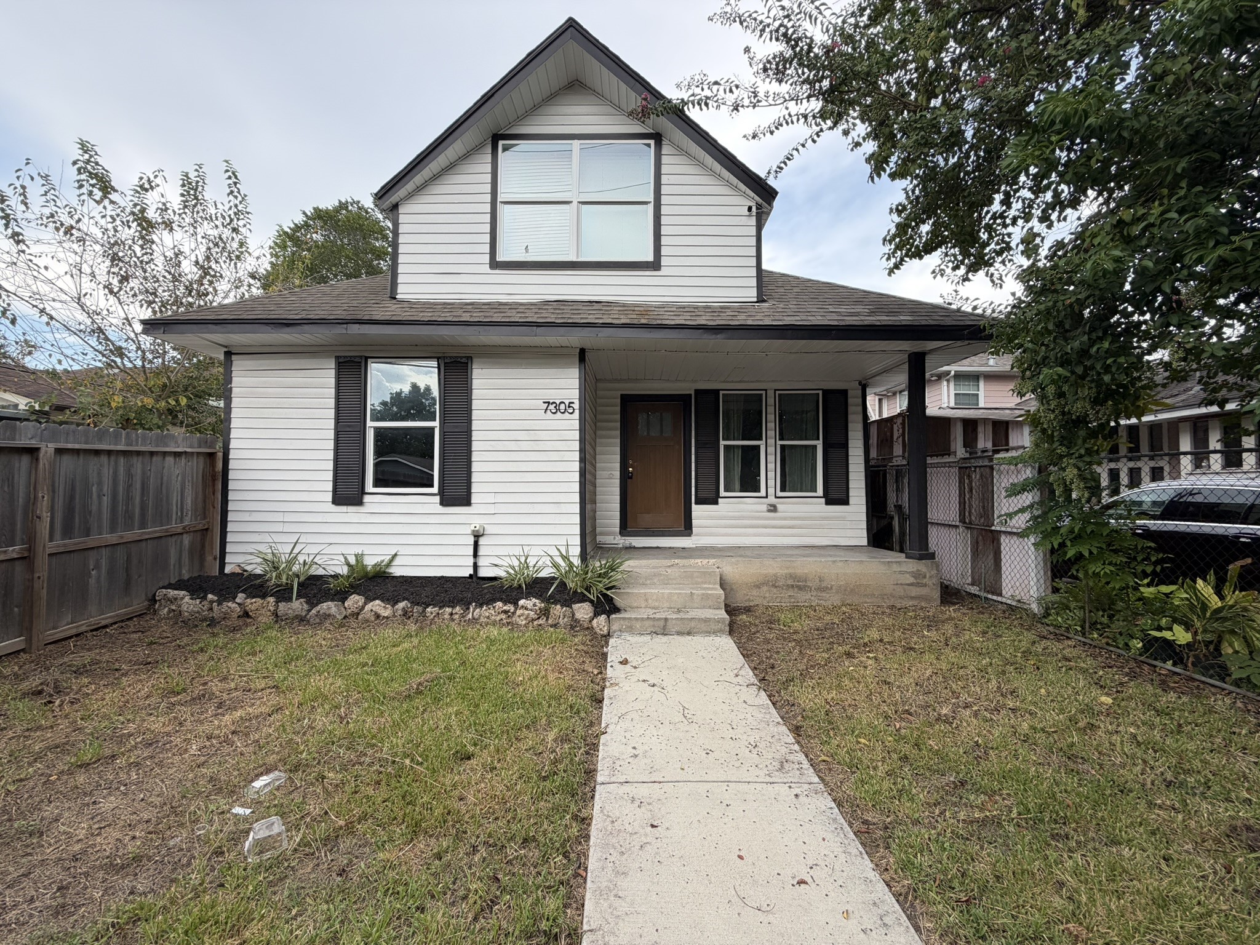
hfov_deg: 102.1
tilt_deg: +0.7
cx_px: 630
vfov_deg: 85.7
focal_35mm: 14
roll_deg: -0.5
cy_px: 472
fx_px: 510
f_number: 2.2
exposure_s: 1/502
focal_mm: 2.22
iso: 50
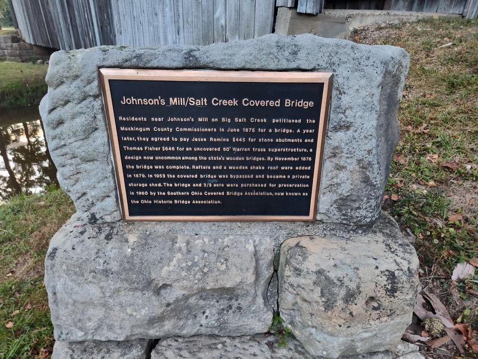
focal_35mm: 23
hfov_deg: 73.9
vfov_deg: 58.9
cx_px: 239
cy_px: 180
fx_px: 318
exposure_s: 1/60
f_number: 1.8
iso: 1425
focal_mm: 5.56
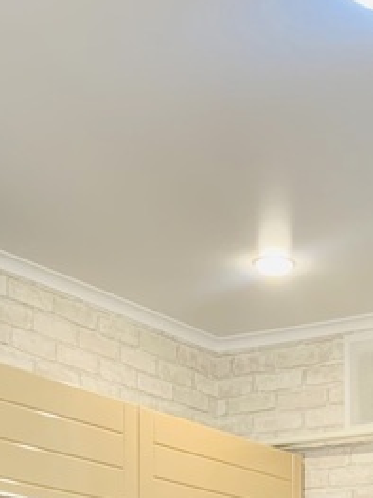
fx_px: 1424
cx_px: 339
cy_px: 784
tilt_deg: -1.7
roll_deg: +0.4
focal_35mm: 99
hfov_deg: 14.8
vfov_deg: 17.5
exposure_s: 1/50
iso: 80
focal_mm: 4.25
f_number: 1.8
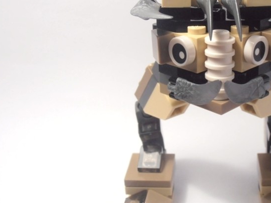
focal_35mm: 61
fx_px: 477
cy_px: 86
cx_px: 218
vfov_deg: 24.0
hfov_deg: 30.9
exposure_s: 1/50
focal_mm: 6.61
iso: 80
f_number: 3.9
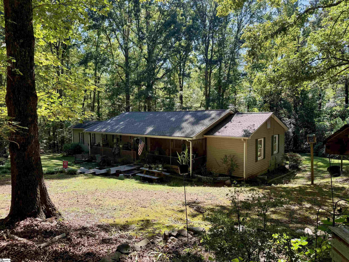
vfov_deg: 56.8
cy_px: 131
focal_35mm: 24
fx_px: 242
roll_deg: +1.4
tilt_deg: -3.0
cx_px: 174
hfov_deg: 71.6
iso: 80
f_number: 1.78
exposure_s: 1/563
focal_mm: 6.76
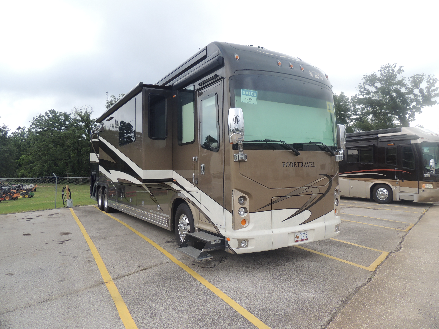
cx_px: 220
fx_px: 304
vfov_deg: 56.8
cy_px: 164
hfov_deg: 71.6
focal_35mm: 24
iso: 100
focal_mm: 4.3
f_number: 3
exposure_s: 1/320
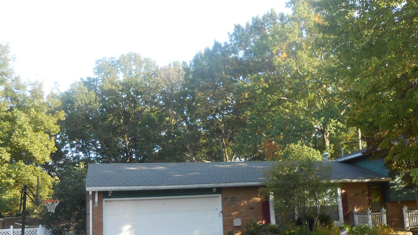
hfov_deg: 47.7
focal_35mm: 42
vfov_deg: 28.2
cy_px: 147
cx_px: 273
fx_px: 466
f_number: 3.5
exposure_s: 1/80
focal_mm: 4.6
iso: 80
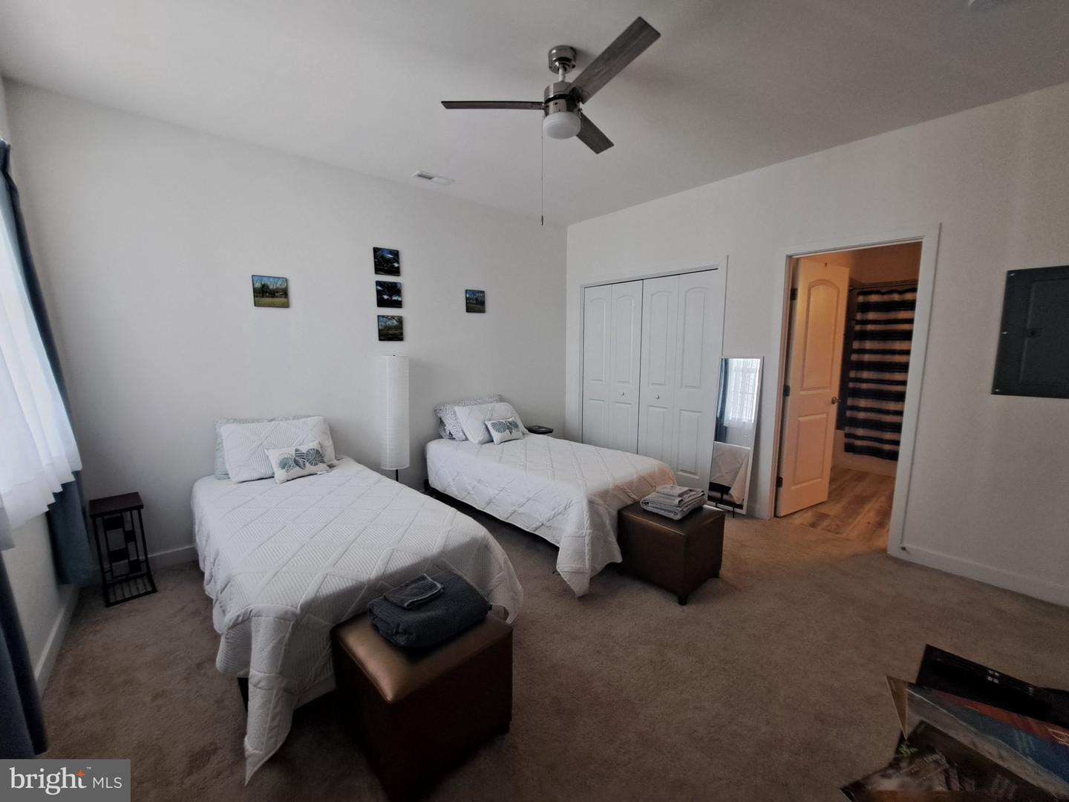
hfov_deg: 106.2
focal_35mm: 13
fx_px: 401
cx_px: 534
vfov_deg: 89.9
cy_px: 401
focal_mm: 1.74
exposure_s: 1/40
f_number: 2.2
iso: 160
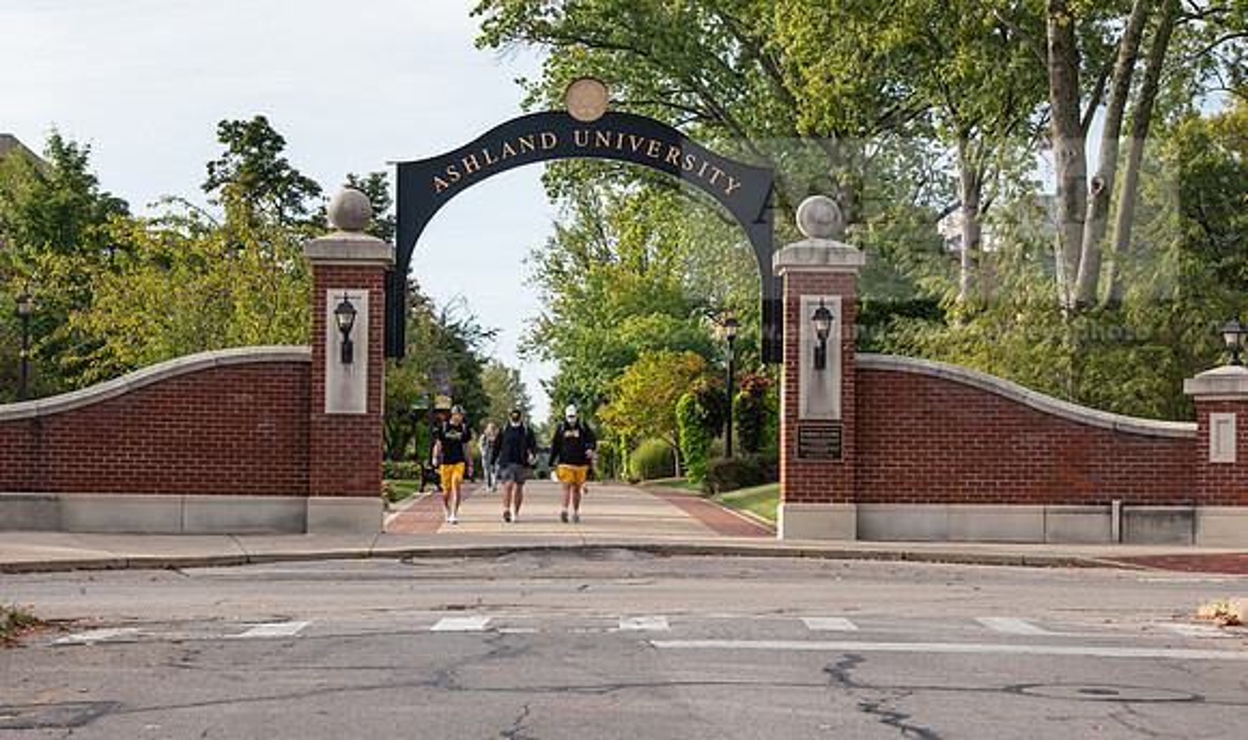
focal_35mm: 104
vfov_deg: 12.2
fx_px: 3473
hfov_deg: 20.4
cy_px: 372
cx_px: 619
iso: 400
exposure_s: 1/400
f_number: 8
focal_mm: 98
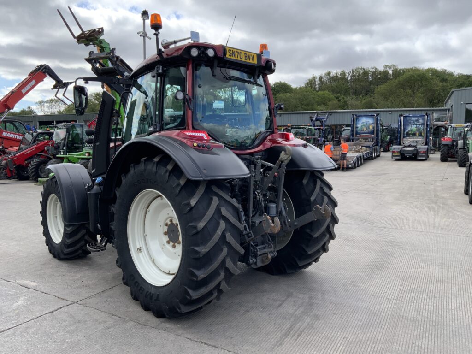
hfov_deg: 61.7
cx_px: 236
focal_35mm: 29
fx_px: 395
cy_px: 177
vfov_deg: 48.2
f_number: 1.8
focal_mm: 3
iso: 16
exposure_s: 1/816
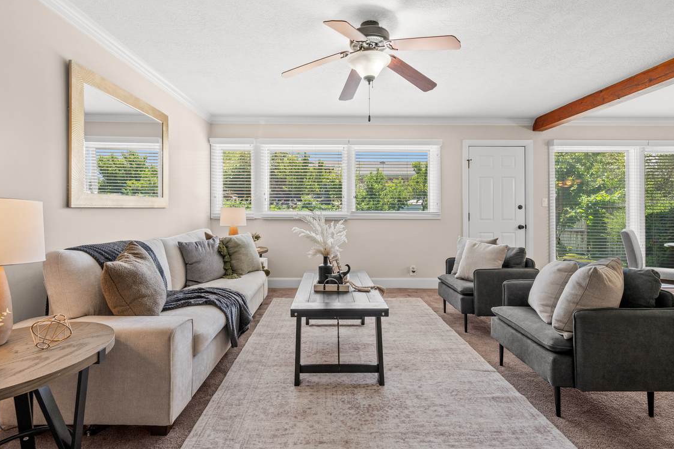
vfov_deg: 73.5
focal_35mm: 16
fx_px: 299
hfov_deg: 96.8
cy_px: 204
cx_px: 332
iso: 500
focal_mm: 14
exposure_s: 1/20
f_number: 7.1
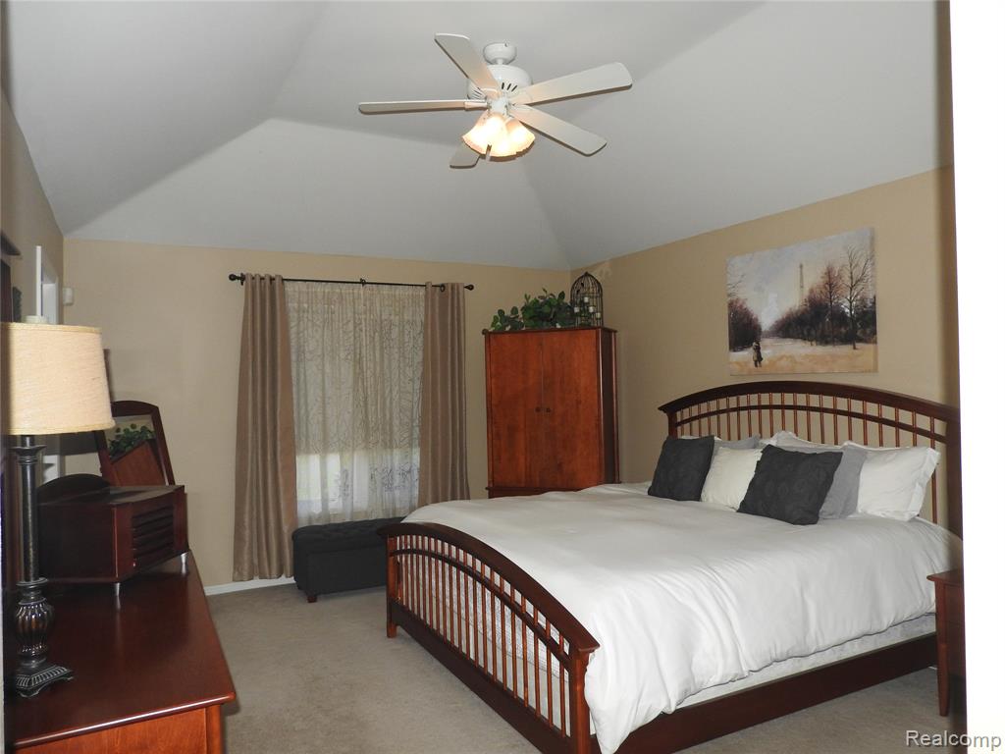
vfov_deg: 56.8
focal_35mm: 24
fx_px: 697
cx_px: 502
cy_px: 377
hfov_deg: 71.6
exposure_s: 1/640
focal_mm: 4.3
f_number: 3.3
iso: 200
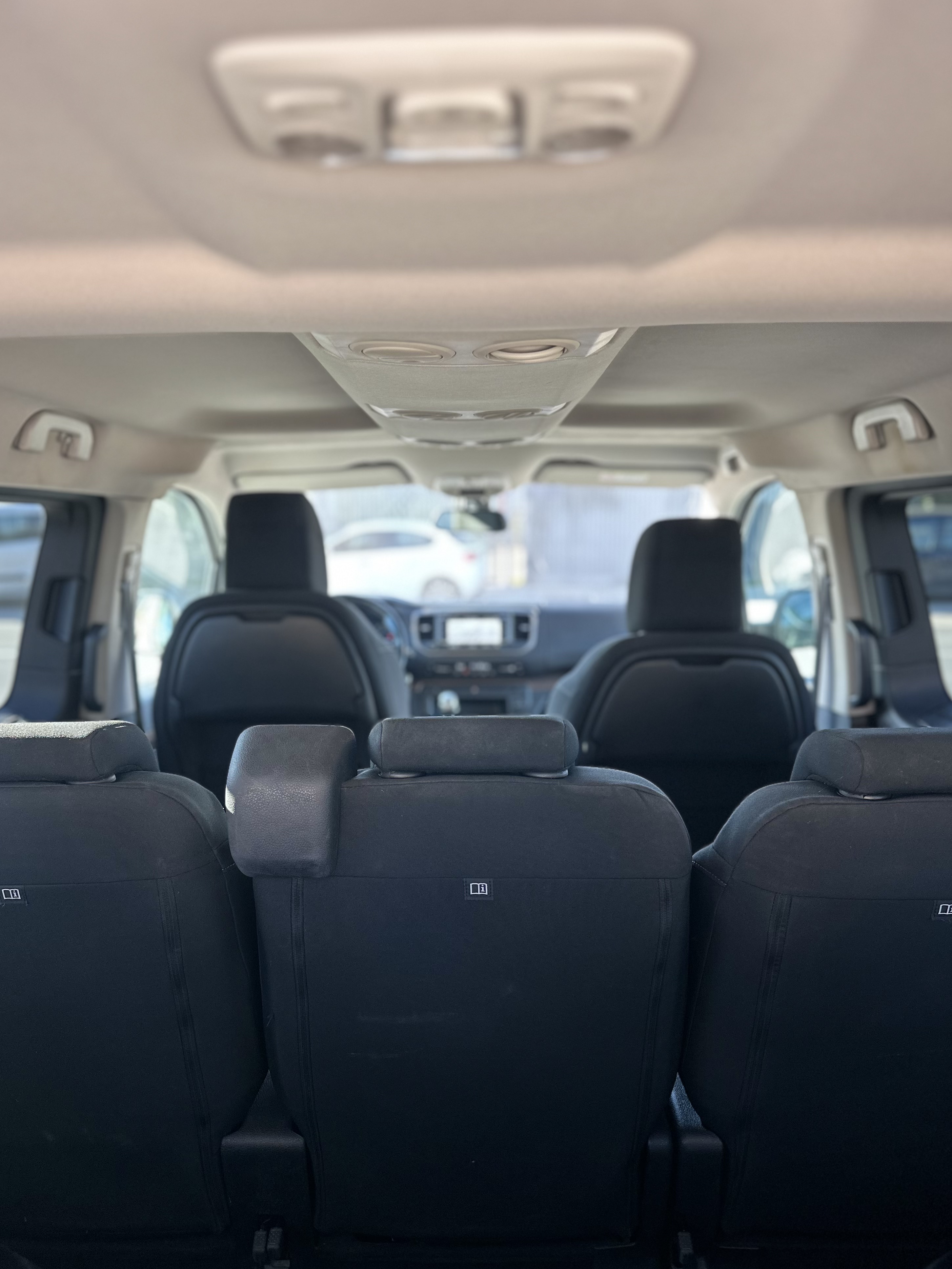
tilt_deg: -7.5
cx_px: 459
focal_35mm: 25
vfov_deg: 69.4
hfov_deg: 54.9
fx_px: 917
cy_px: 628
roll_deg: +0.0
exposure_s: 1/121
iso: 100
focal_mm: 6.86
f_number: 1.78
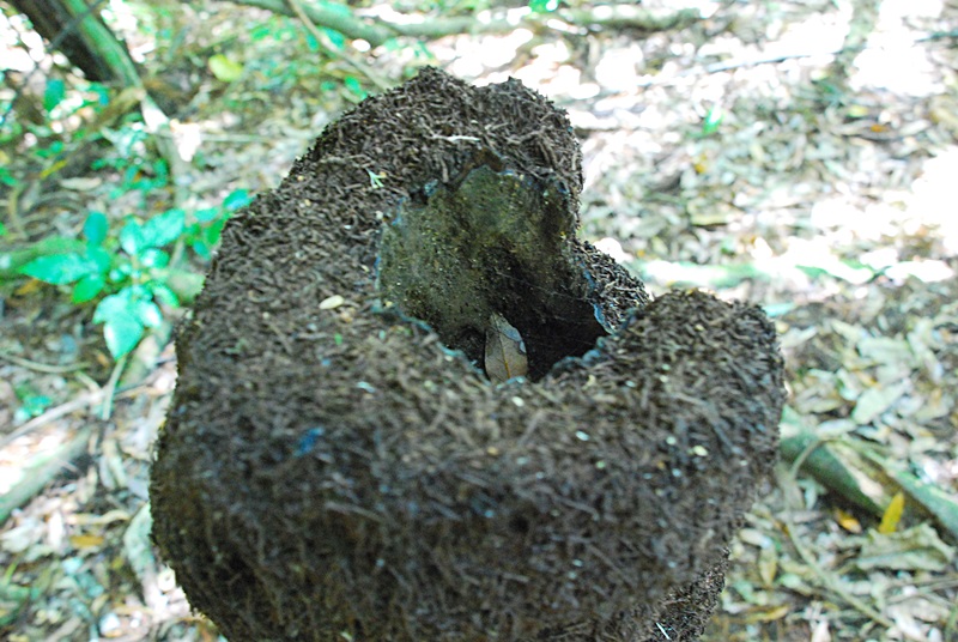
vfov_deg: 40.1
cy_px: 321
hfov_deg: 57.2
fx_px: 879
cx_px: 479
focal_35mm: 33
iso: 1600
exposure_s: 1/6
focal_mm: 22
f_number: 5.6
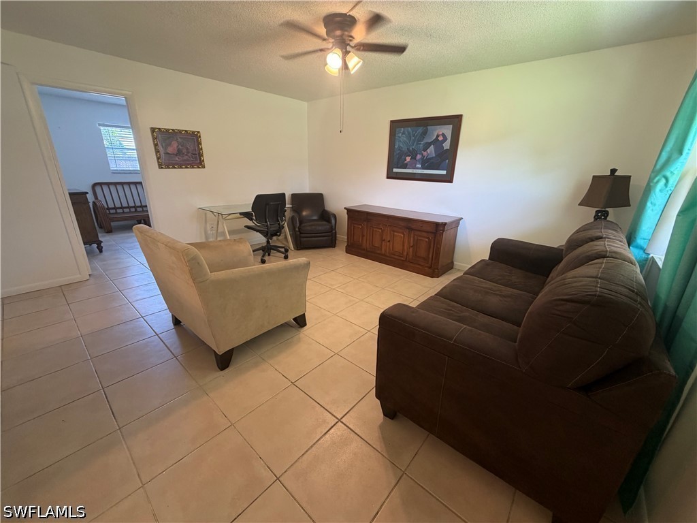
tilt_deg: -19.1
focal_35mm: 14
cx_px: 348
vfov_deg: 85.7
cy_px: 262
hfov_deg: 102.1
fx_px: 282
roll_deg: -0.8
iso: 200
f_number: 2.2
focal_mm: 2.22
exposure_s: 1/60
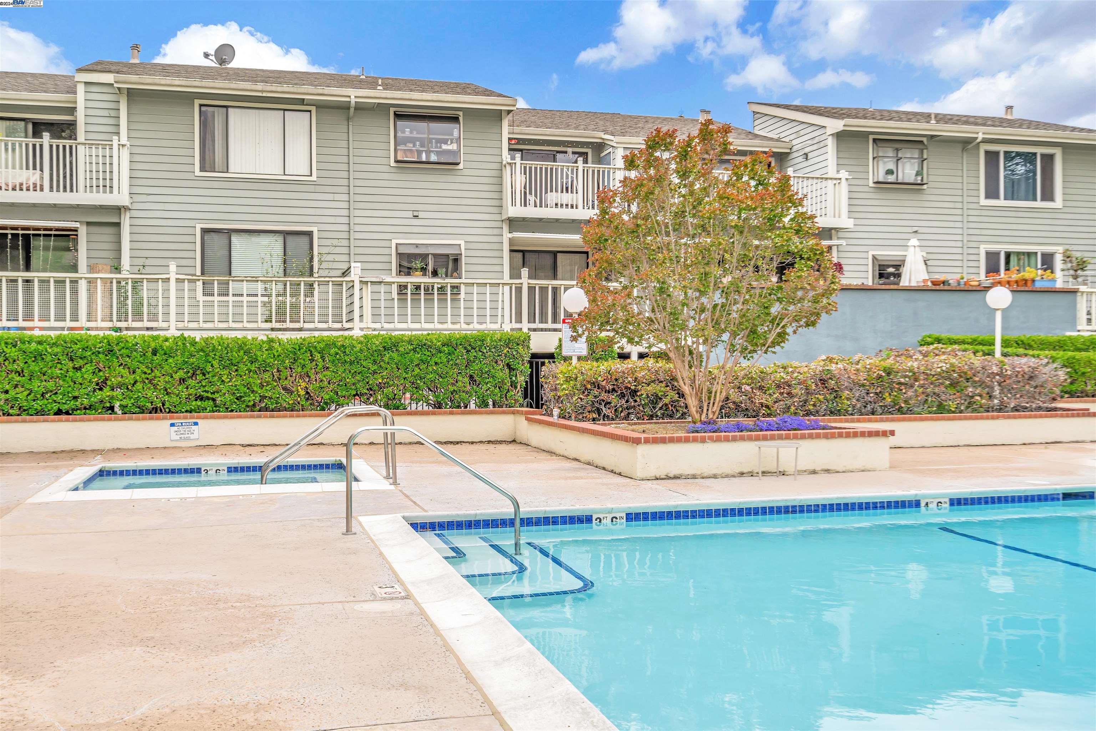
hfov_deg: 54.4
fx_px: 1065
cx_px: 548
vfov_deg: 37.9
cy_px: 366
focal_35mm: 35
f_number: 9
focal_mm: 35
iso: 100
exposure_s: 1/125
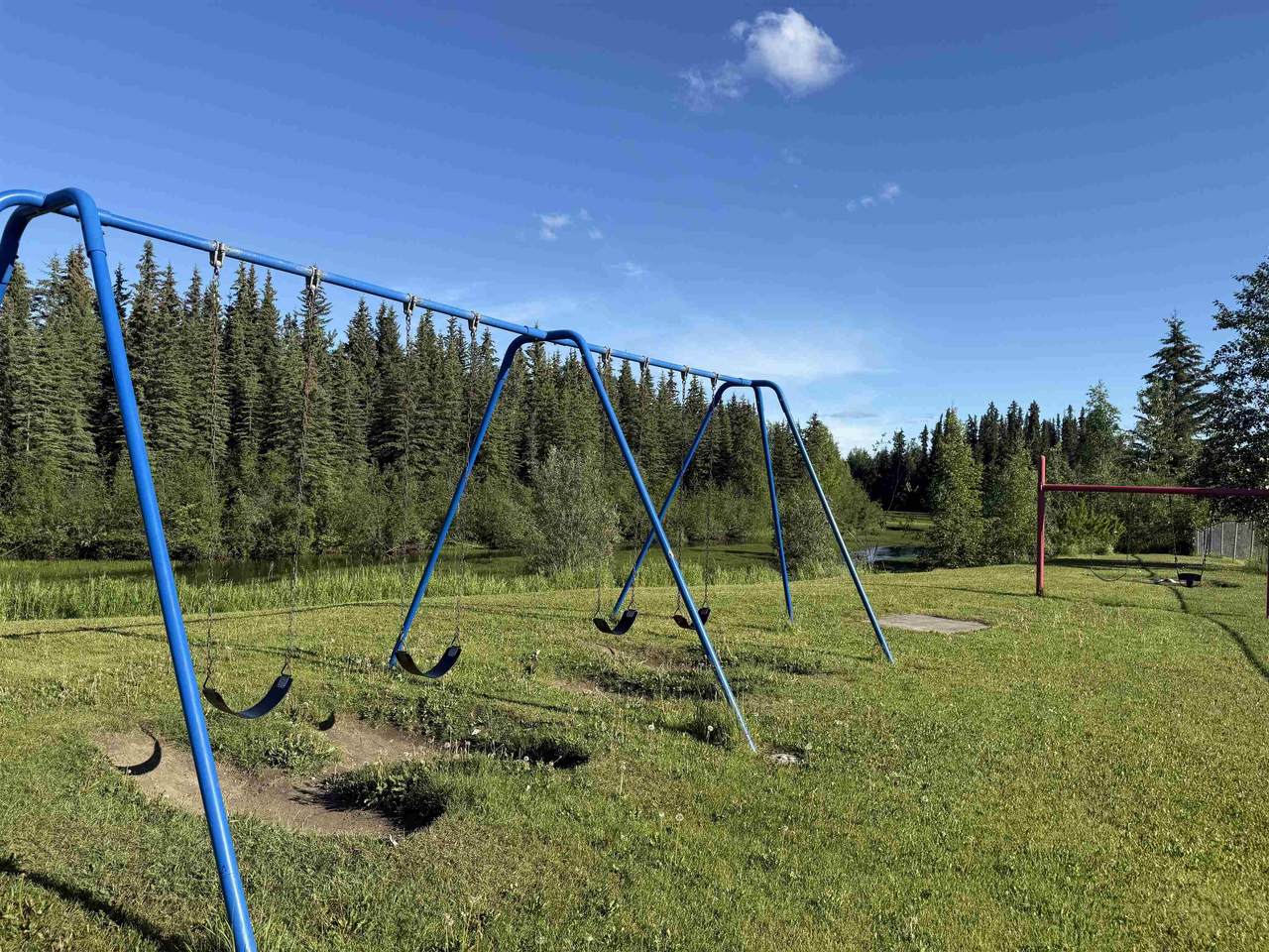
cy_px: 476
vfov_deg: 56.8
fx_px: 880
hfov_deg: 71.6
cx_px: 634
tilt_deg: +1.3
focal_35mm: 24
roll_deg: -2.7
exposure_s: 1/3584
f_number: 1.78
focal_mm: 6.76
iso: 80
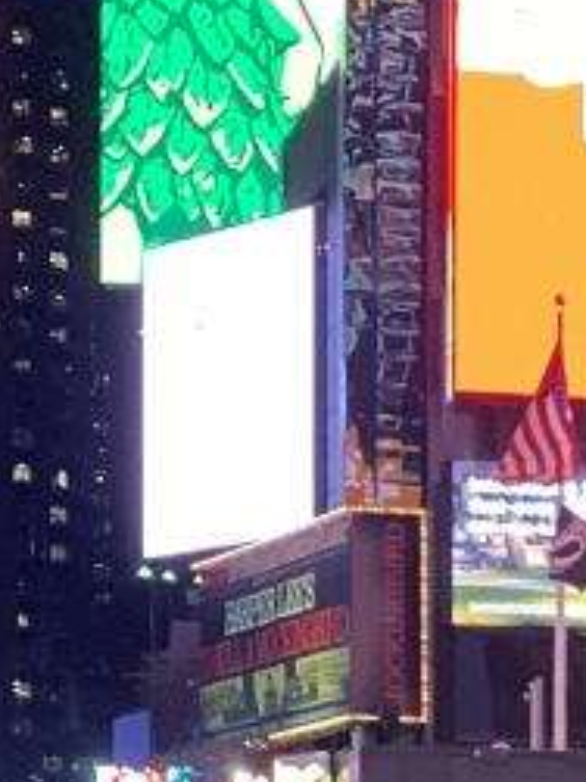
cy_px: 1517
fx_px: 4993
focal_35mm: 221
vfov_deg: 8.5
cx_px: 1188
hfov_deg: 6.5
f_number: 2.4
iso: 125
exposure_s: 1/59
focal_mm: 6
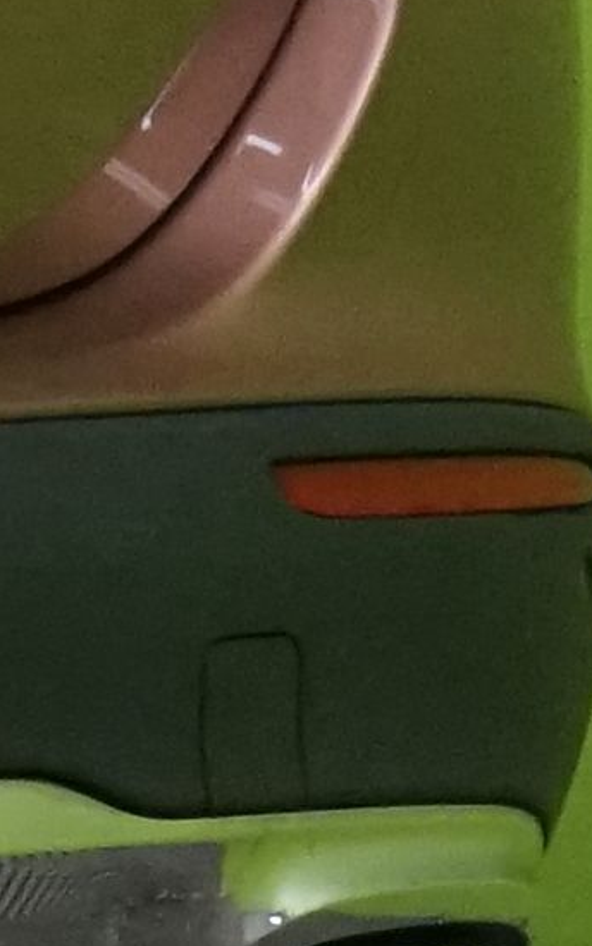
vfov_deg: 2.8
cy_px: -655
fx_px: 19505
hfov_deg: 1.7
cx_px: -3666
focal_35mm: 756
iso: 3200
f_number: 10
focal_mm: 68
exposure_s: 1/30
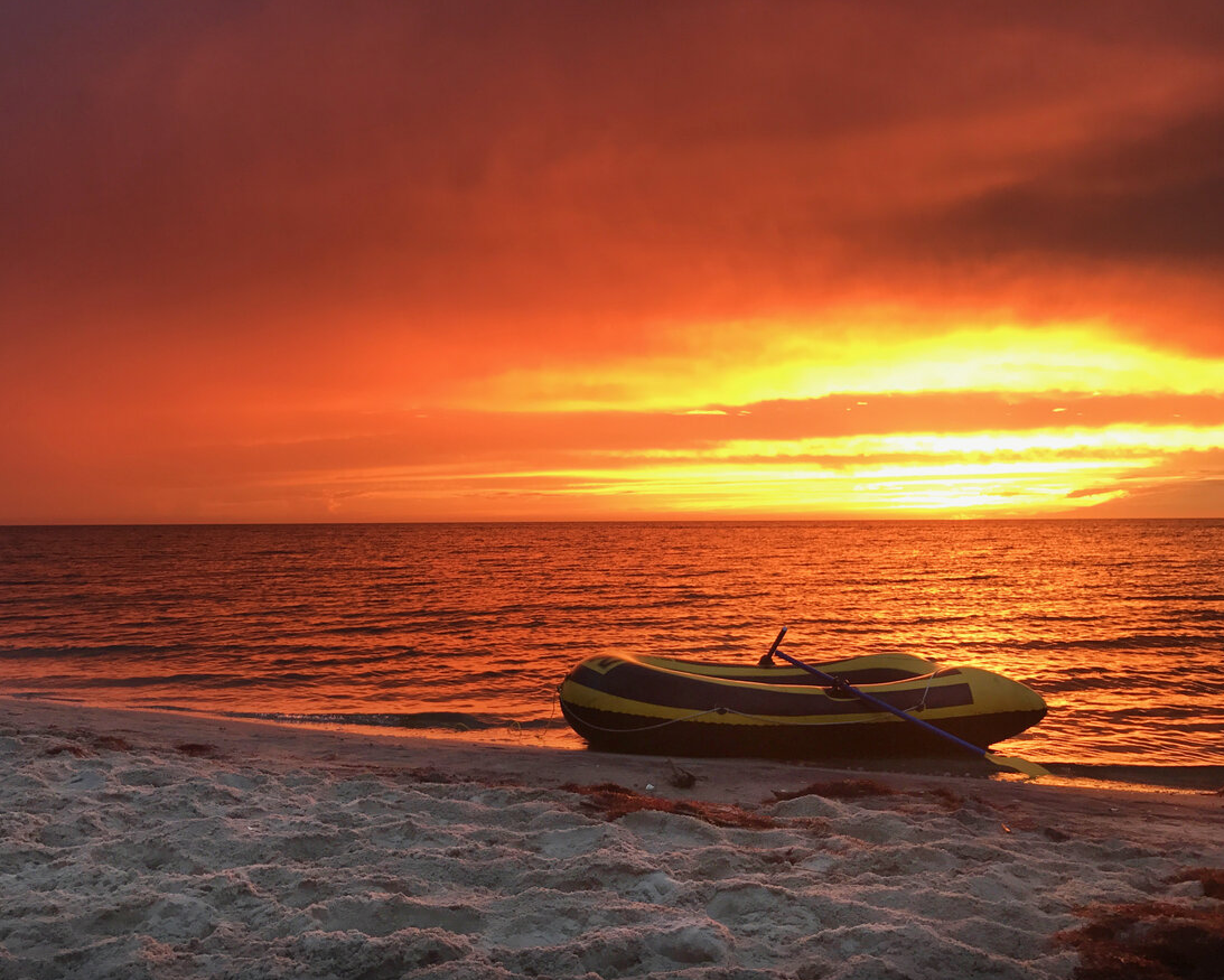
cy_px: 501
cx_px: 573
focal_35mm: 30
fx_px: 1087
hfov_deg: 58.7
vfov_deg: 48.5
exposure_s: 1/60
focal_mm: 3.99
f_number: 1.8
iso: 25
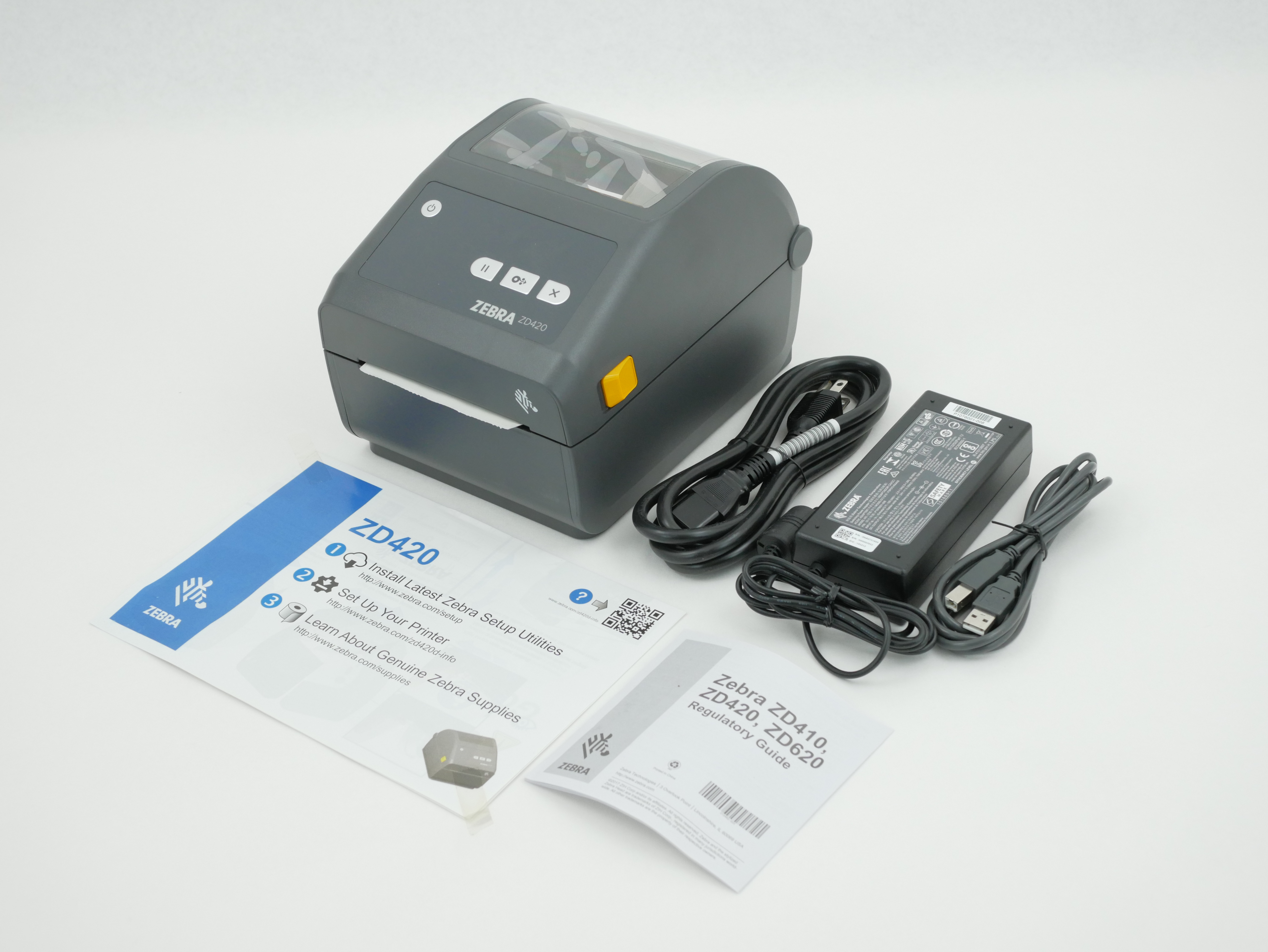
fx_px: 2199
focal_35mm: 60
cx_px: 634
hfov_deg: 32.2
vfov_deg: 24.4
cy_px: 476
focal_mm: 30
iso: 800
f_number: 5.6
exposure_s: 1/160
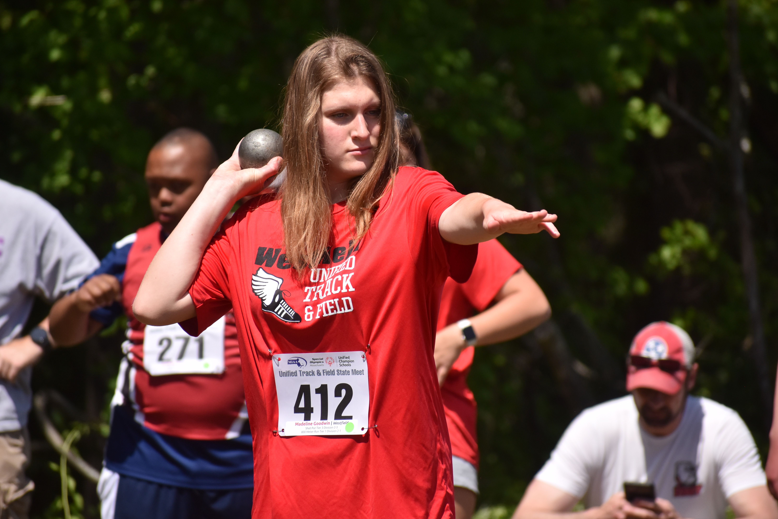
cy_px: 261
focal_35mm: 348
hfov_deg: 5.9
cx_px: 388
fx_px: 7520
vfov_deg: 4.0
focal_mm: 230
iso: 500
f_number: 5.6
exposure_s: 1/4000
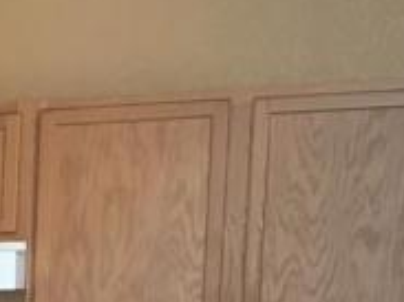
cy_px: 655
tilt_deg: -9.0
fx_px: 1889
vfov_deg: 8.5
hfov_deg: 10.9
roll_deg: +1.4
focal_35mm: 162
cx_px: -444
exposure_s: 1/30
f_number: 2.2
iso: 80
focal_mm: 4.15
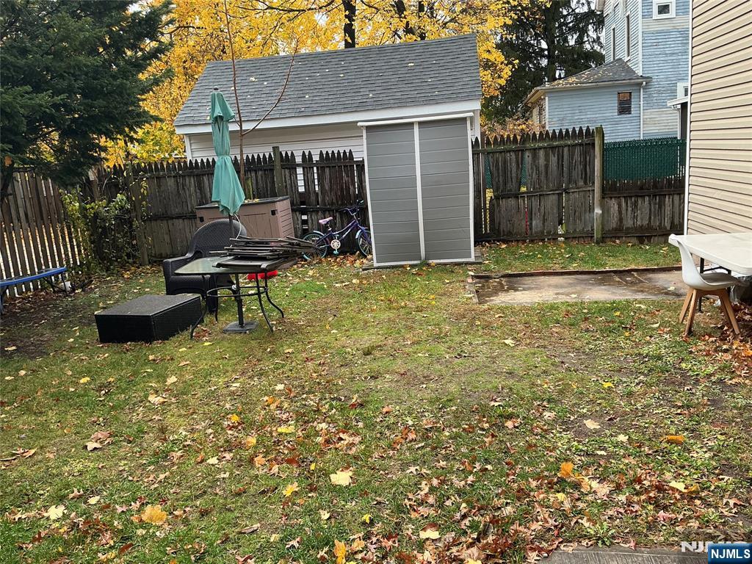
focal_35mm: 28
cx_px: 376
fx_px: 608
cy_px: 282
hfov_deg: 63.4
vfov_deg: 49.7
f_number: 1.8
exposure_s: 1/225
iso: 20
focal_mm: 3
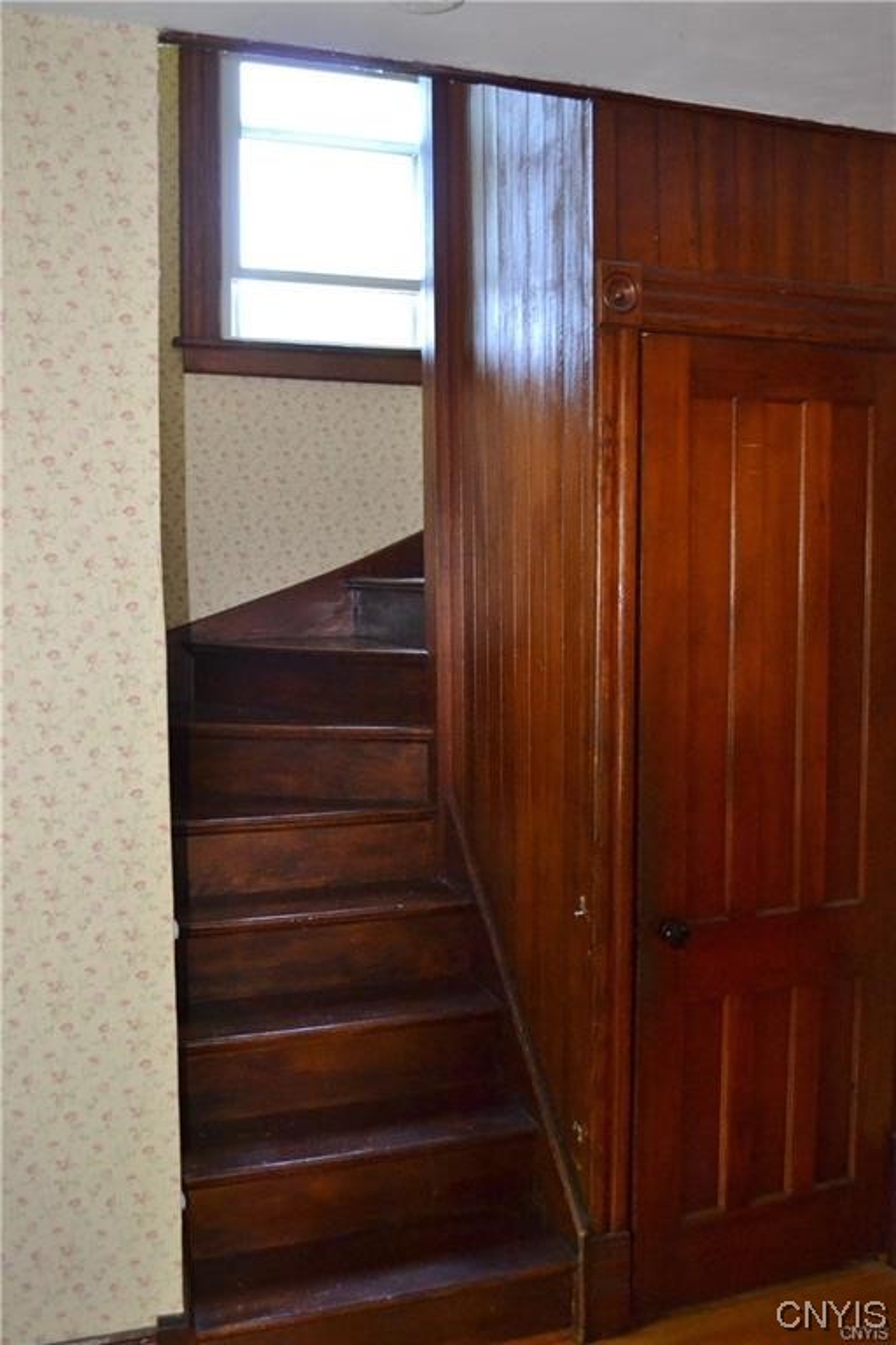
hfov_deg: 40.0
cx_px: 448
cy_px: 672
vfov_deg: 57.2
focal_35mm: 33
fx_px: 1232
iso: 2800
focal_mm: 22
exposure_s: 1/60
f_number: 3.8
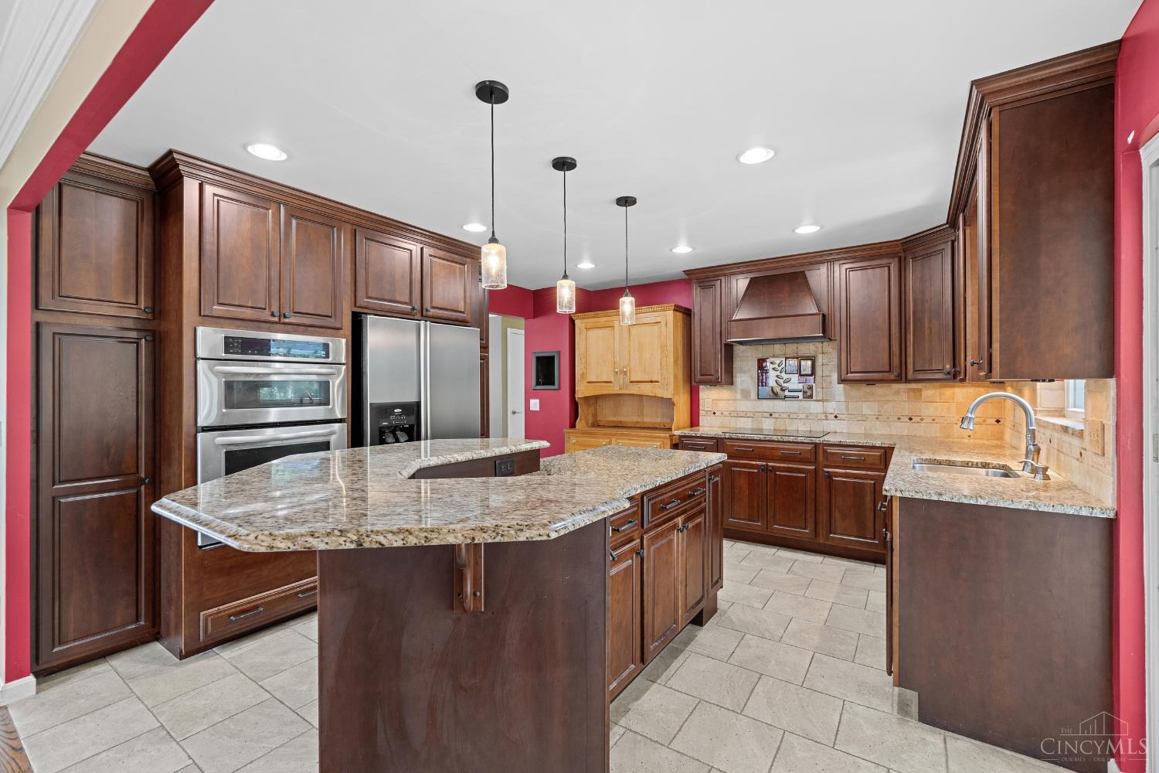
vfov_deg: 77.3
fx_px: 483
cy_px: 386
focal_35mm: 15
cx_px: 580
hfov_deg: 100.4
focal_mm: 10
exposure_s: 1/1.67
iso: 400
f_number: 6.3
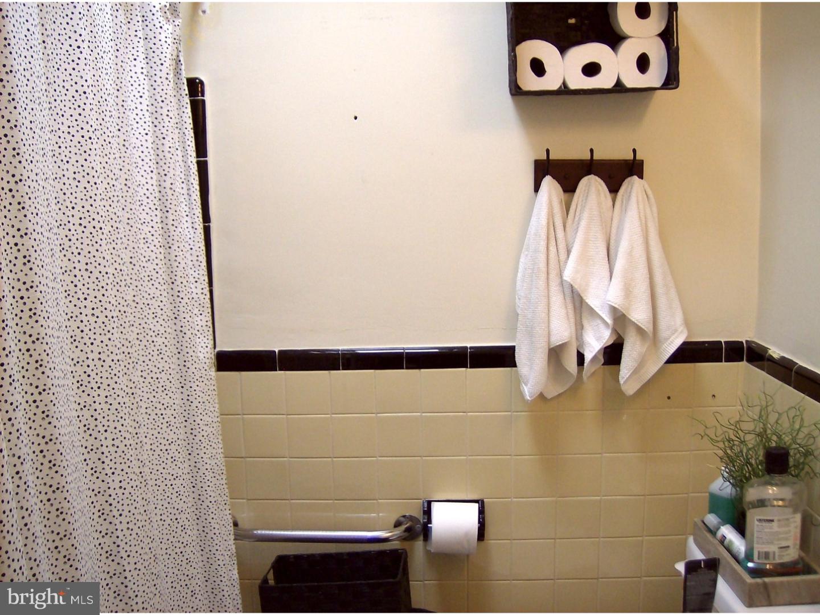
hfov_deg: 51.4
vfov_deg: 39.7
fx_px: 853
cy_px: 308
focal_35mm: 36
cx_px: 410
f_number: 2.8
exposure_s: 1/64
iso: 132
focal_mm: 6
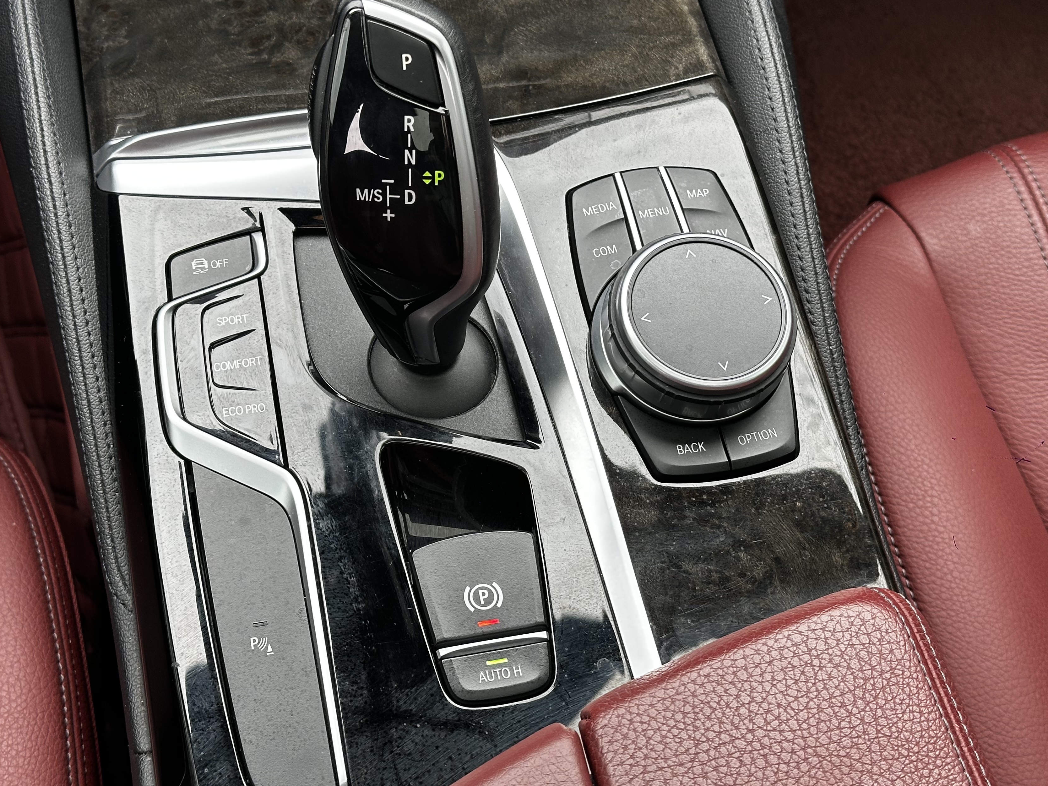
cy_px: 369
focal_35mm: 58
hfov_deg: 33.2
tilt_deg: -55.6
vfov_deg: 25.2
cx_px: 508
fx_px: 1756
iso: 64
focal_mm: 6.86
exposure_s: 1/81
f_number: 1.78
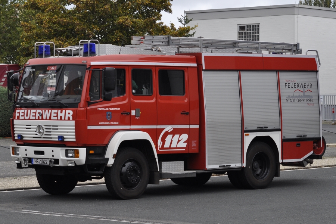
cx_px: 168
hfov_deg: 19.5
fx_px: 980
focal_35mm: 105
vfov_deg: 13.0
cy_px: 112
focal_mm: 70
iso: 500
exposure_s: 1/500
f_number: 5.6
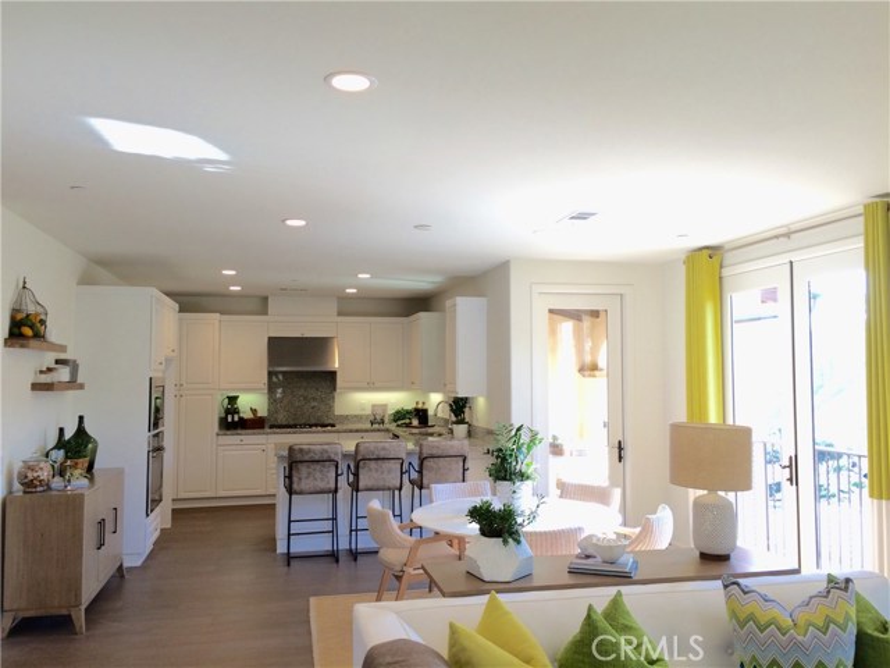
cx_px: 445
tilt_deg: +1.9
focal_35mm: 29
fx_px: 746
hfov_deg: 61.7
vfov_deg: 48.2
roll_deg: +0.5
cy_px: 334
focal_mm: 4.15
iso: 40
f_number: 2.2
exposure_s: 1/60
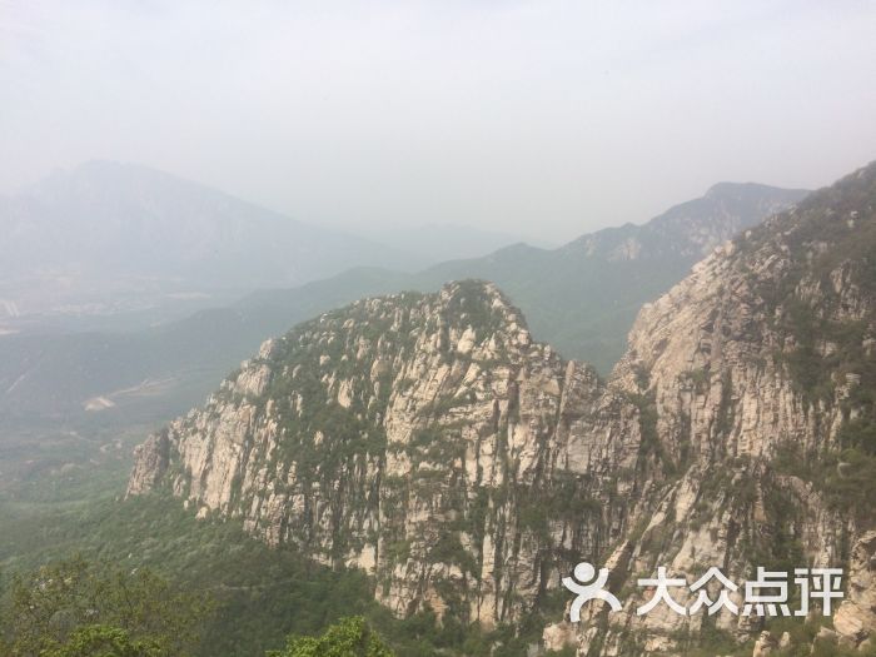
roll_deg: -4.1
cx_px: 438
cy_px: 328
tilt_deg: -11.1
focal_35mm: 29
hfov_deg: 61.7
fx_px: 734
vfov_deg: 48.2
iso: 32
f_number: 2.2
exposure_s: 1/3425
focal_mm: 4.15
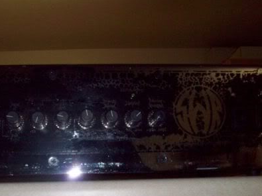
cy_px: 152
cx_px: 94
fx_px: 454
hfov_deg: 32.0
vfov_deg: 24.1
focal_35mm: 60
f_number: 2.8
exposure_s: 1/64
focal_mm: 6.2
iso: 160
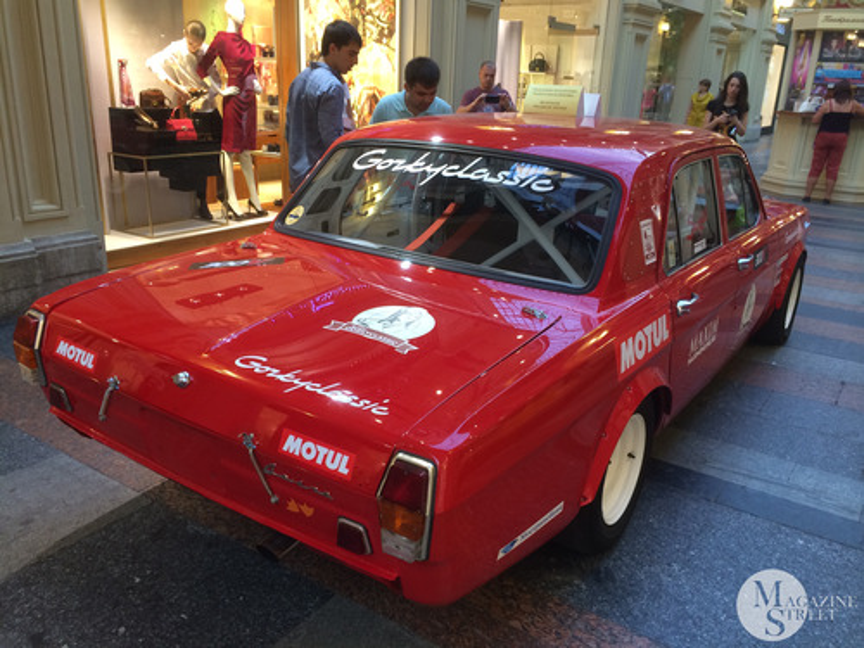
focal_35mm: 30
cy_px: 324
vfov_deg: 46.8
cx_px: 432
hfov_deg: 60.0
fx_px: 749
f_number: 2.2
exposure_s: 1/30
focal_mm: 4.12
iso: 80
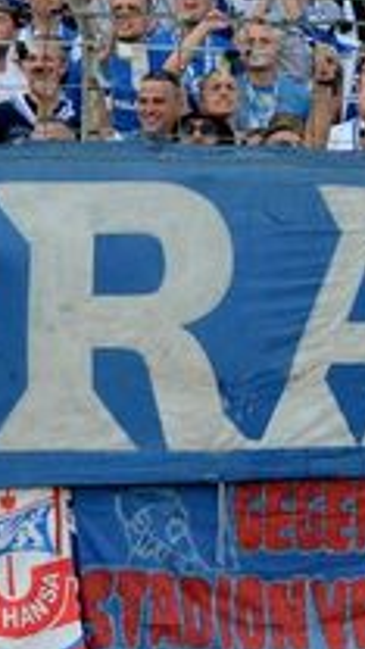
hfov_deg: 4.0
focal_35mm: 301
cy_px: 131
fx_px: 5179
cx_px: 849
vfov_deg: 7.2
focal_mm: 70
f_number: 6.3
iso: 5000
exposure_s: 1/2500
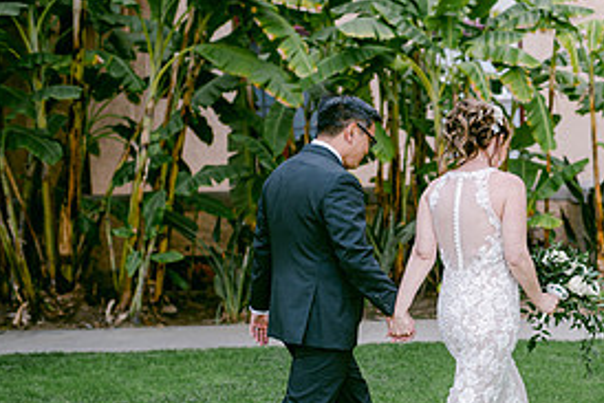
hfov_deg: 26.3
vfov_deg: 18.3
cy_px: 333
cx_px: 558
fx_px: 1242
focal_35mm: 74
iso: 100
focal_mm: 35
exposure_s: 1/200
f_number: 2
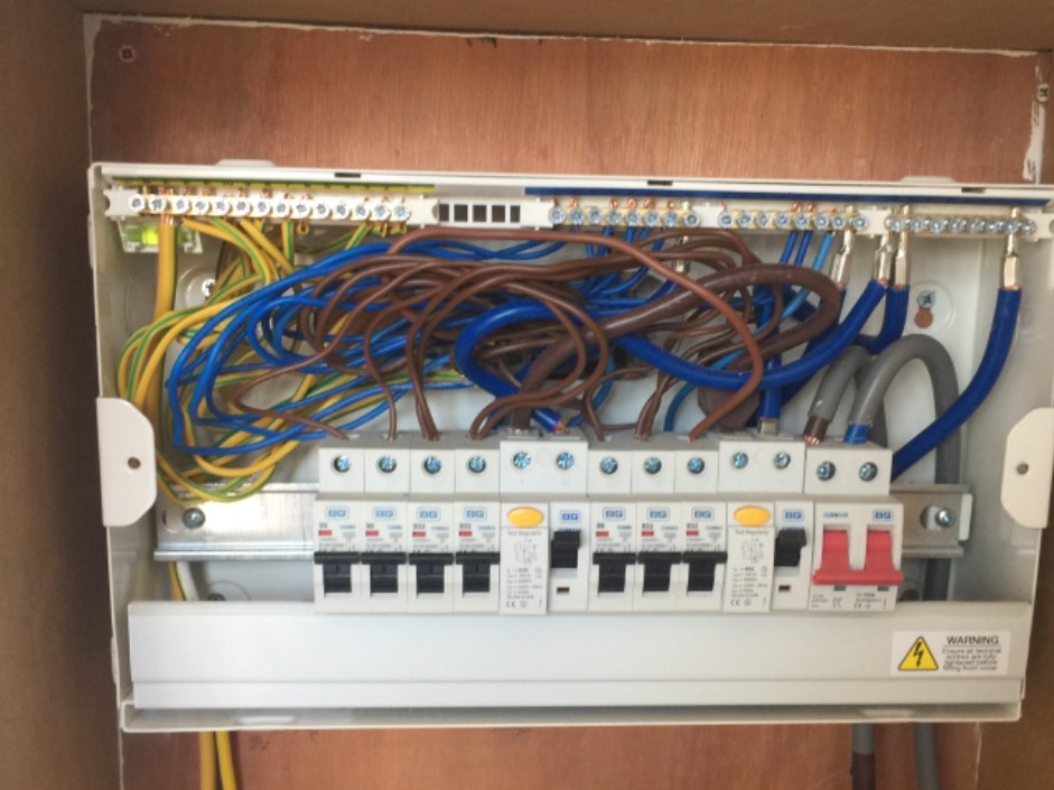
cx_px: 565
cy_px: 477
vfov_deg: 38.5
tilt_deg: -10.1
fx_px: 1126
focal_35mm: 37
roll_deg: -0.7
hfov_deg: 50.1
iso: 64
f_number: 2.2
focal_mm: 4.15
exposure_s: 1/33
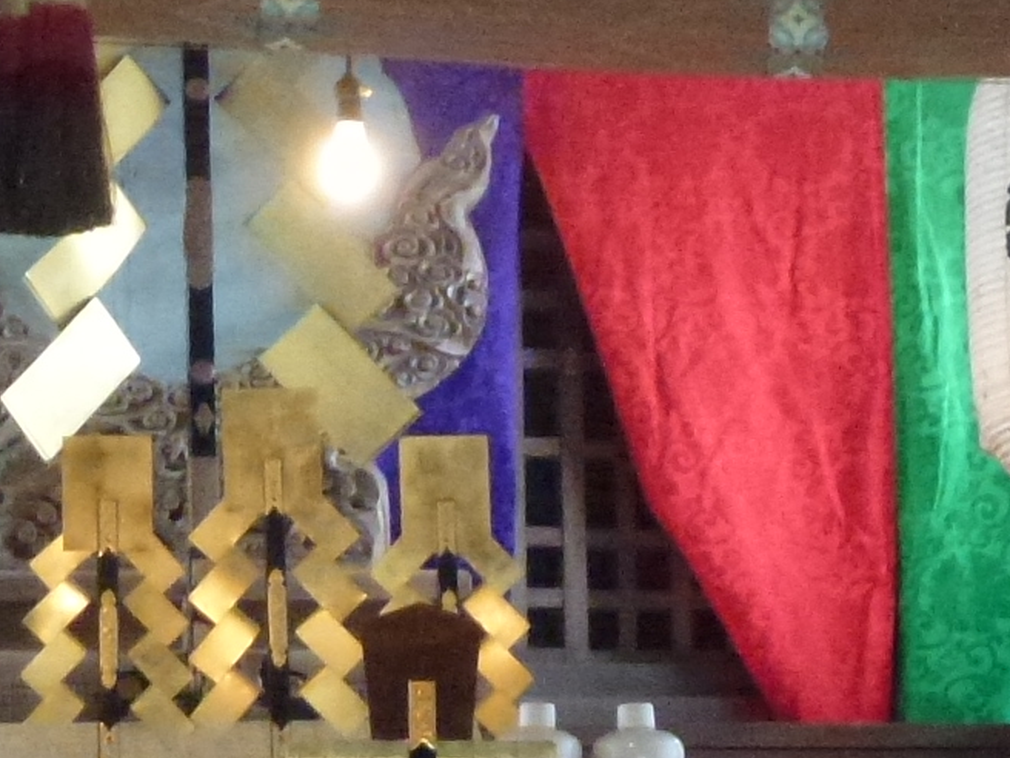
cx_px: 602
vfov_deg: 6.2
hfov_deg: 8.3
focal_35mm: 238
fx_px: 6944
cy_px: 186
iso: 800
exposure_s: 1/30
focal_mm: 10.9
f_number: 4.5
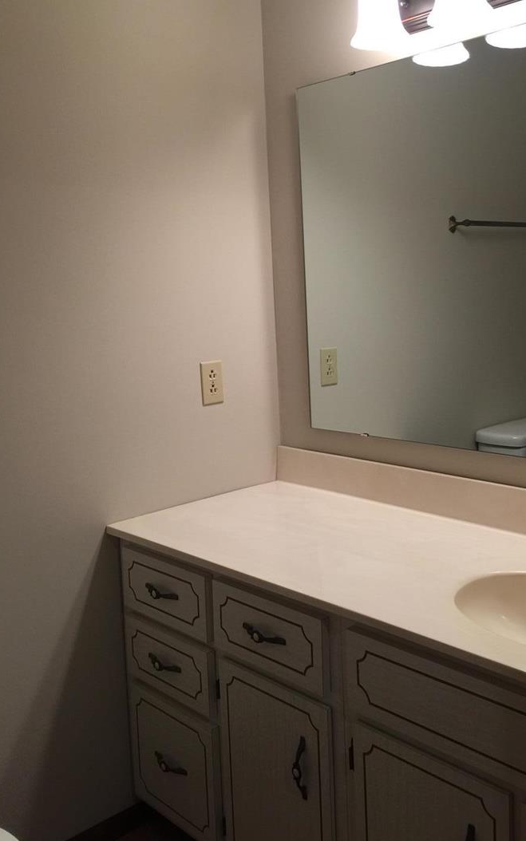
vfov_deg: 55.1
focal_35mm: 35
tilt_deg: -3.5
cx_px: 338
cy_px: 364
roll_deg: +2.3
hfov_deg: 36.0
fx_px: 803
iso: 40
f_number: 2.2
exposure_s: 1/30
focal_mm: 4.15
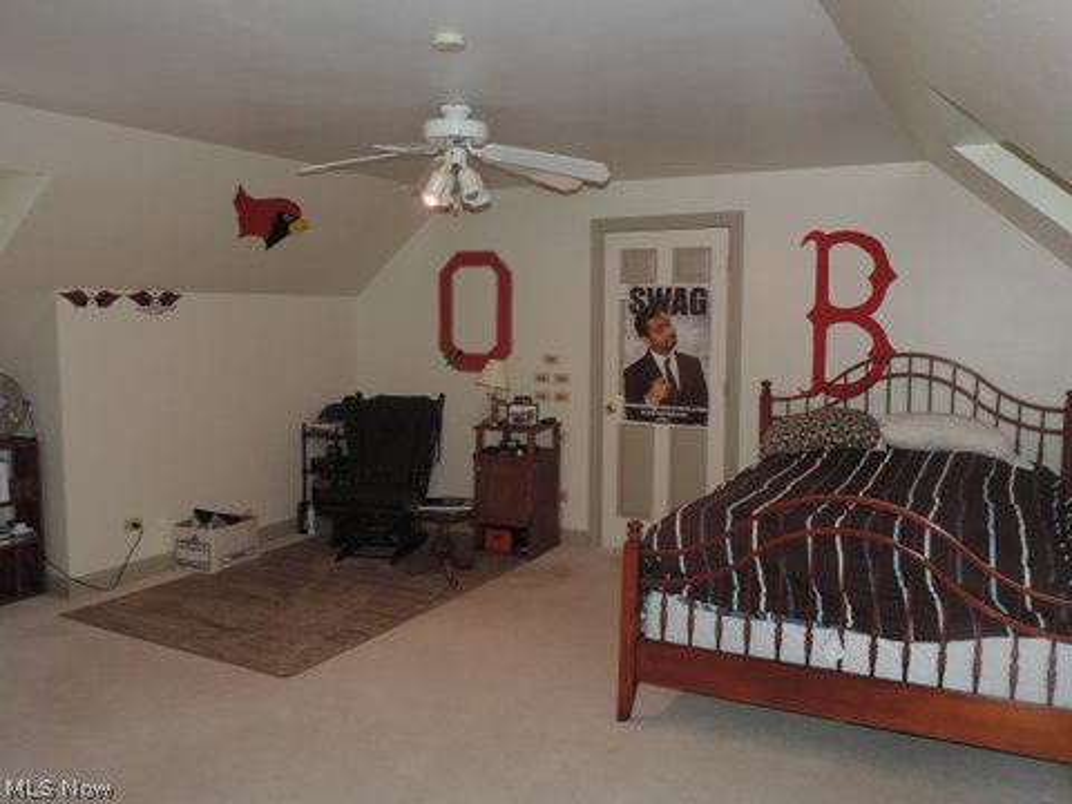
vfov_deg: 46.8
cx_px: 536
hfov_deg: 60.0
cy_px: 402
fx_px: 929
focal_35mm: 30
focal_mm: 5.3
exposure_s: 1/30
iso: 200
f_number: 3.1
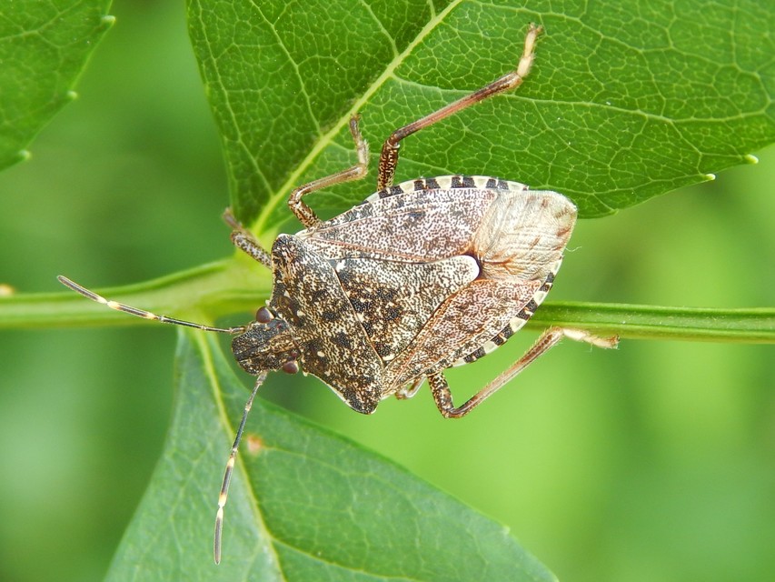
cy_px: 291
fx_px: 2329
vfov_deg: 14.2
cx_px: 388
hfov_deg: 18.9
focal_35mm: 104
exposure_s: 1/50
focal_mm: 18.7
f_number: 4.5
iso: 125
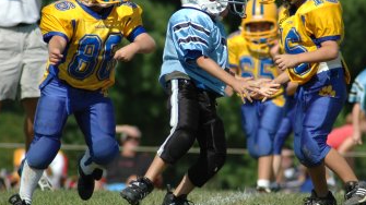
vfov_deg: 1.9
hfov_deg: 3.4
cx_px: 225
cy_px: 94
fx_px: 6140
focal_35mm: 633
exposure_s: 1/1250
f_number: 5.6
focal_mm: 300
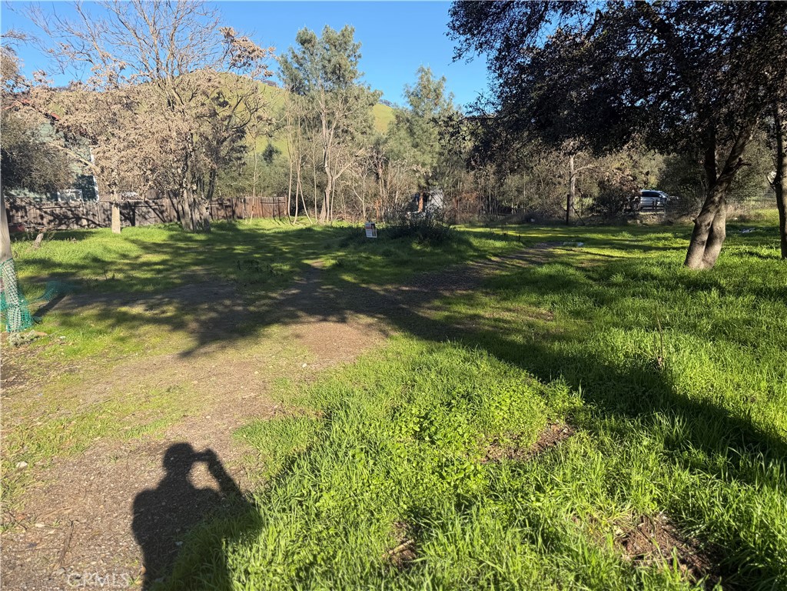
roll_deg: +2.3
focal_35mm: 24
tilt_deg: -10.6
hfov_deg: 71.6
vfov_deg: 56.8
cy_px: 296
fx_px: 546
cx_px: 394
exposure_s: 1/2053
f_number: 1.78
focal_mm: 6.76
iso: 80
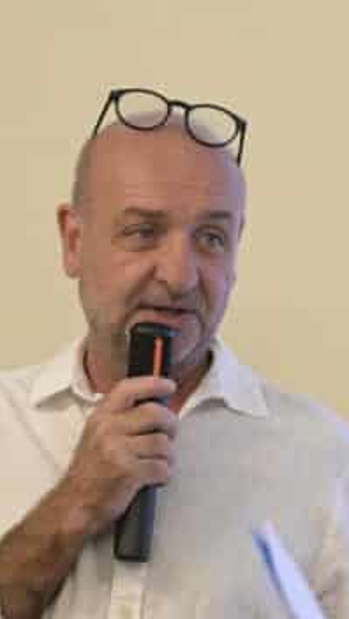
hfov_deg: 7.0
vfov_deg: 12.4
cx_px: 196
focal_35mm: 174
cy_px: 347
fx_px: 2856
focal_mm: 57
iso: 8000
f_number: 4
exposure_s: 1/160
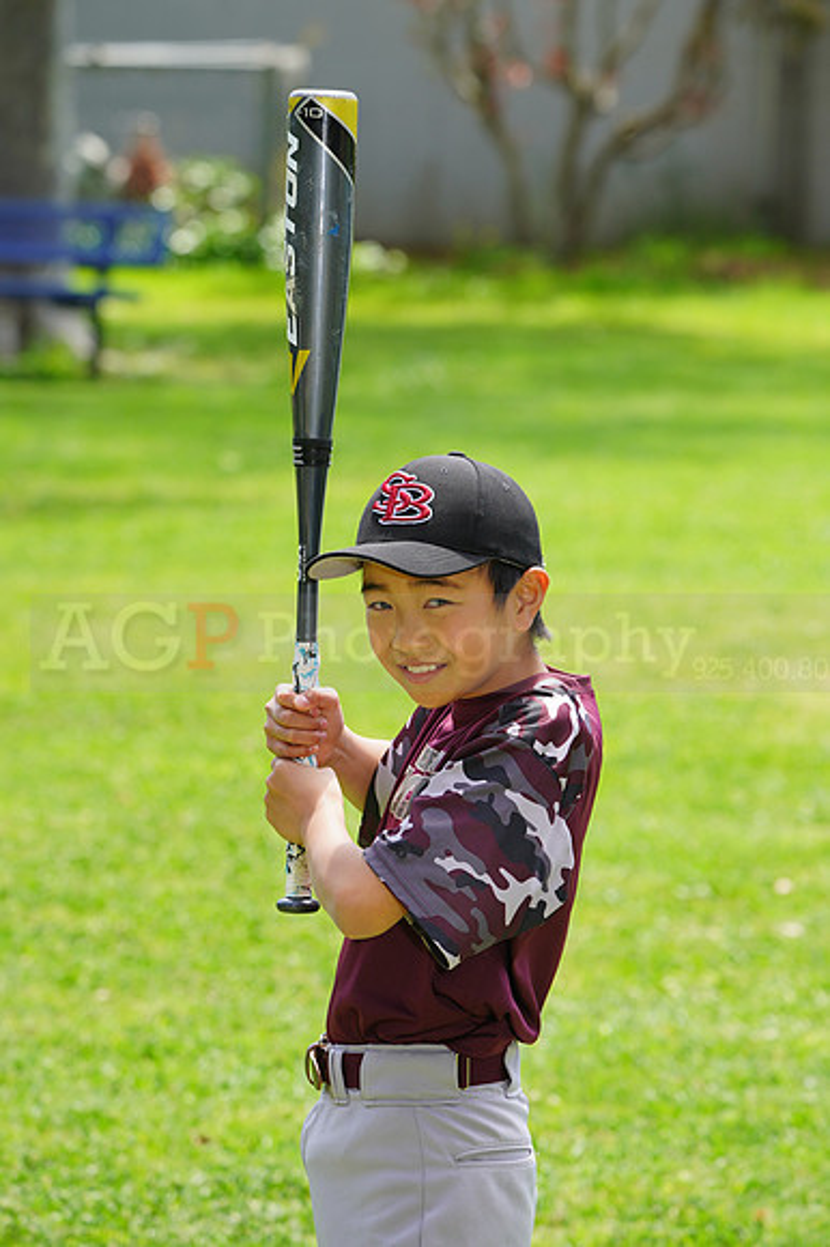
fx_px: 7132
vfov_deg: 10.0
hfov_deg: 6.7
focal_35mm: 206
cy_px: 624
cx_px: 415
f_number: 8
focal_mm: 206
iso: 200
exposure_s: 1/160
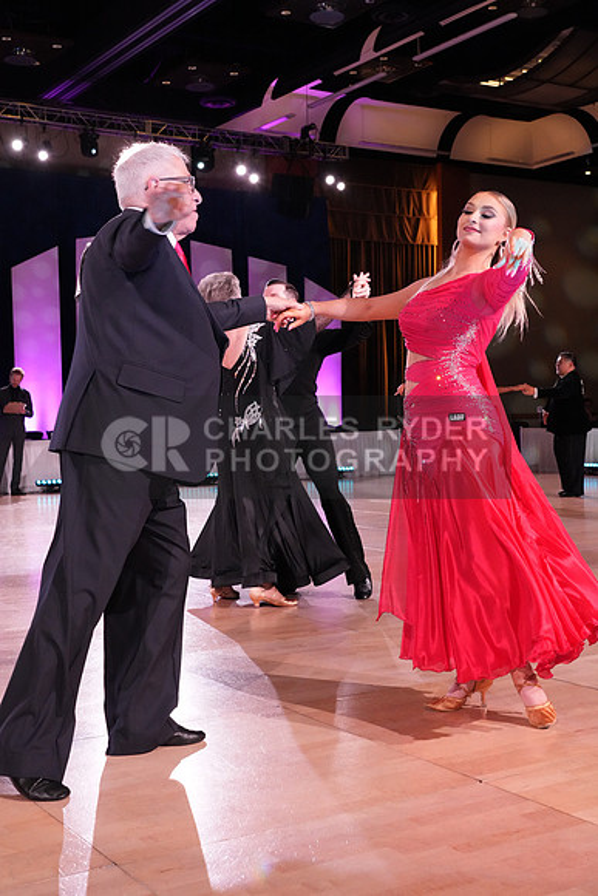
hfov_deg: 30.5
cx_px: 299
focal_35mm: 44
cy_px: 448
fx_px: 1096
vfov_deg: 44.5
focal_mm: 44
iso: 6400
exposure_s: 1/200
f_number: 8
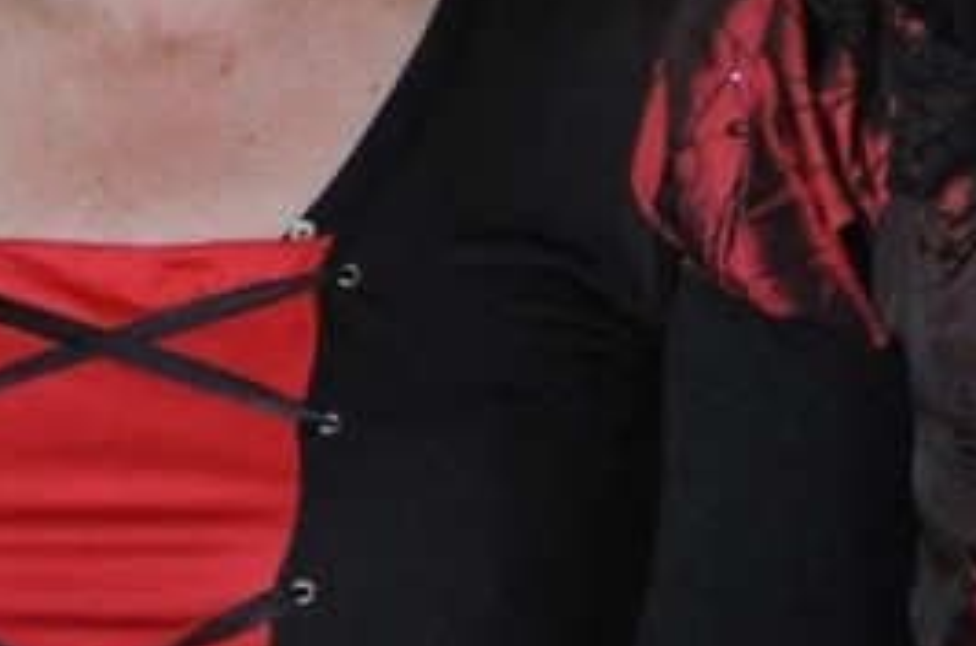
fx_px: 19553
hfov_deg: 2.9
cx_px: 1394
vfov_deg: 1.9
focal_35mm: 723
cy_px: -543
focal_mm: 125
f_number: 5.6
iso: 1600
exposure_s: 1/80
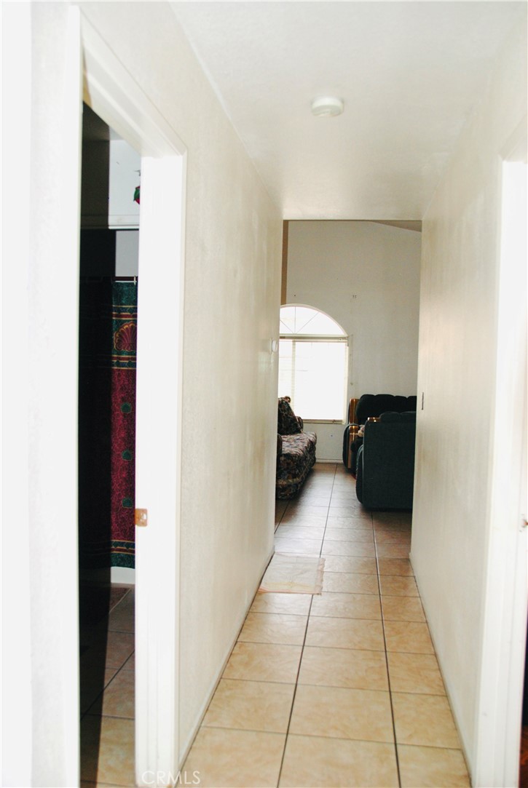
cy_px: 394
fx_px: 658
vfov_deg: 61.9
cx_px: 264
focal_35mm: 30
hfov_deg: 43.7
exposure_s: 1/60
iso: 200
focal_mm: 20
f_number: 3.8
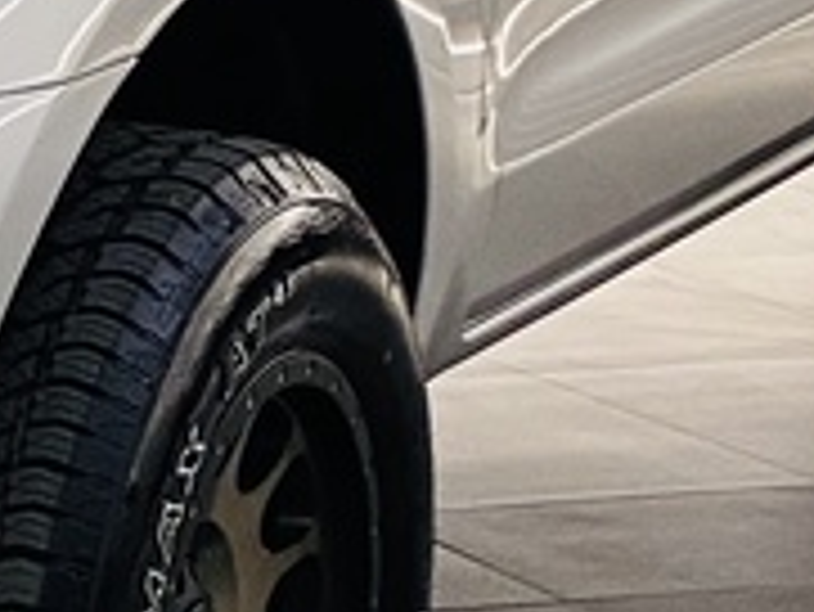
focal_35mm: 115
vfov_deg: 12.6
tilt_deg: -10.7
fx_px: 2706
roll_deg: -0.6
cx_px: -342
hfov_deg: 15.9
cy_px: -86
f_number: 1.8
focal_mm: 4.25
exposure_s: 1/50
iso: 200
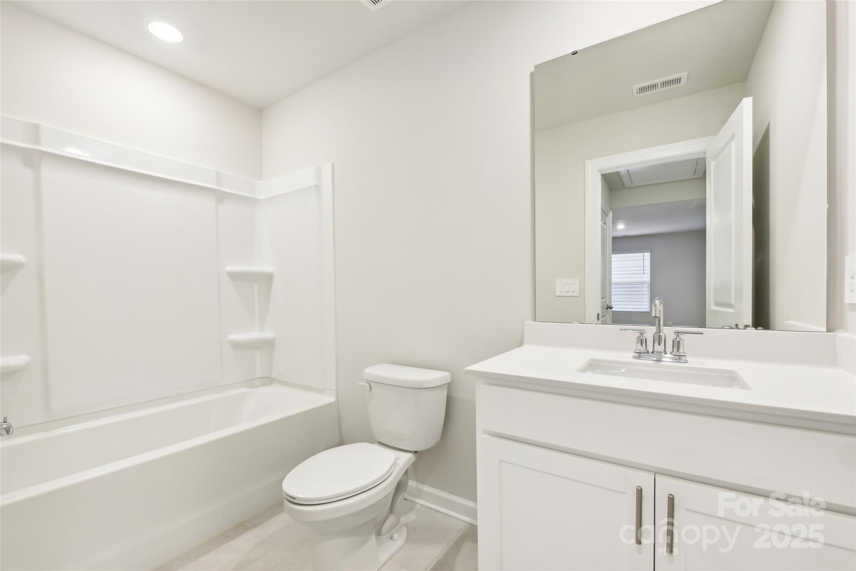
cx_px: 428
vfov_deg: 81.2
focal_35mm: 14
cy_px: 286
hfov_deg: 104.2
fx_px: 333
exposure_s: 1/15
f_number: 8
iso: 200
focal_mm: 14
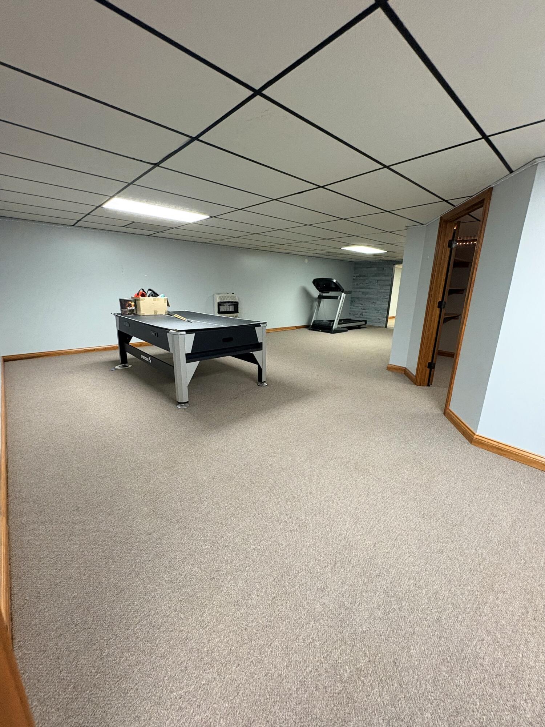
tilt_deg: -14.1
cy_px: 364
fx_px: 294
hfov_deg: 85.7
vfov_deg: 102.1
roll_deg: -1.5
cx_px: 272
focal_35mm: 14
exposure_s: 1/60
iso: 400
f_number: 2.2
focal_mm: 2.22
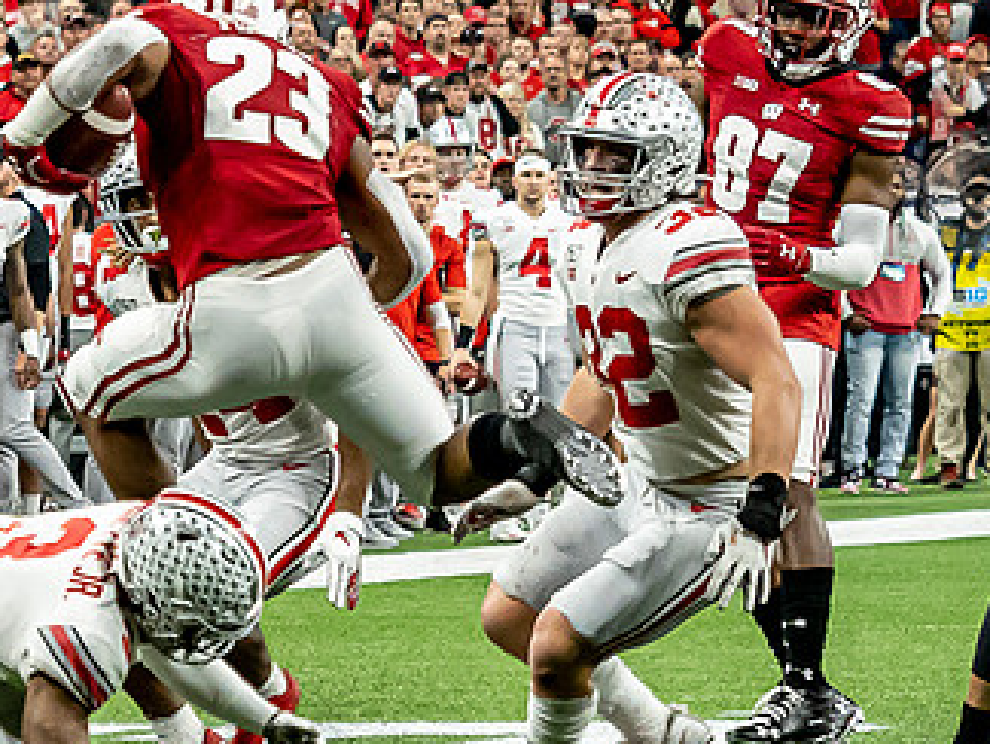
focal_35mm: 538
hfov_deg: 3.7
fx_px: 15392
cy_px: 199
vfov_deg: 2.8
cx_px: 21
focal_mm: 70
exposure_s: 1/1000
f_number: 2.8
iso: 2000
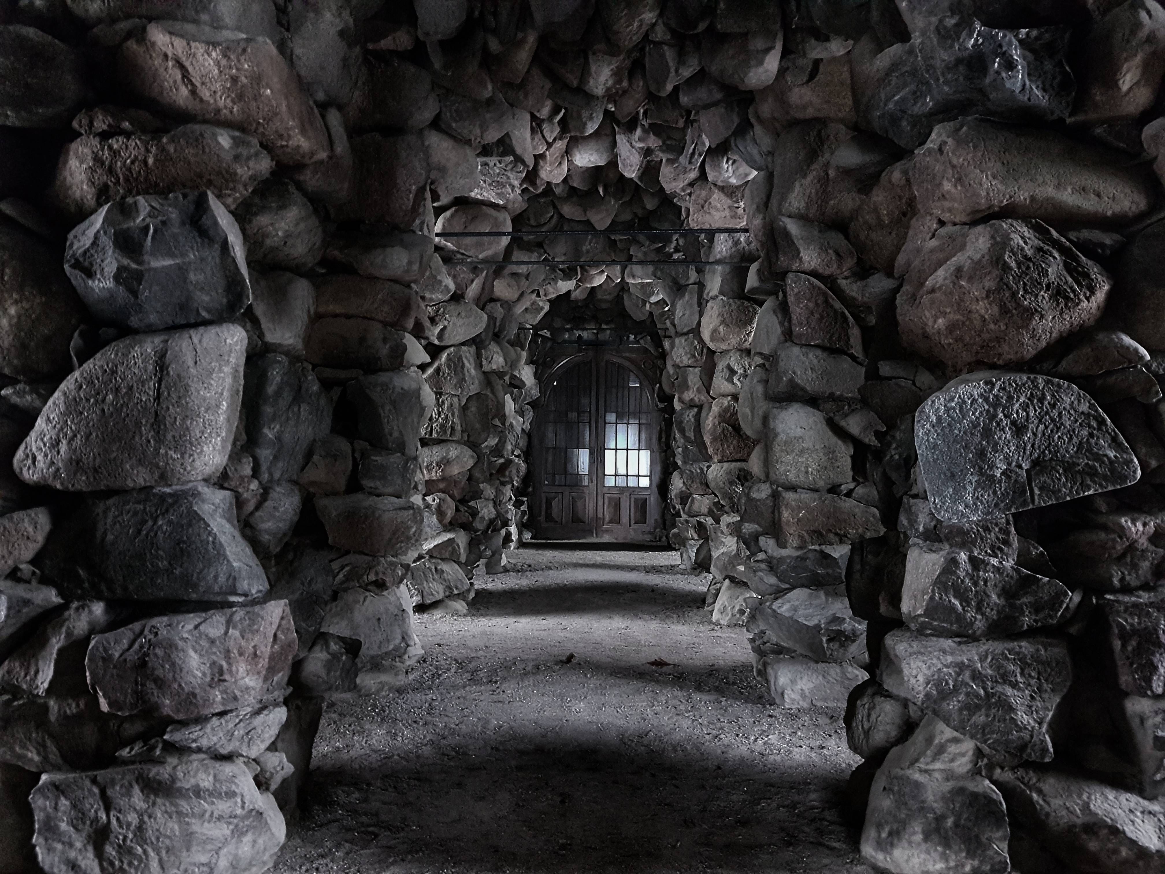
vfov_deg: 53.1
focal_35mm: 26
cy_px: 437
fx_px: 875
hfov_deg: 67.3
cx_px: 582
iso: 1000
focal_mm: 4.2
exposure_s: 1/10
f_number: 1.7
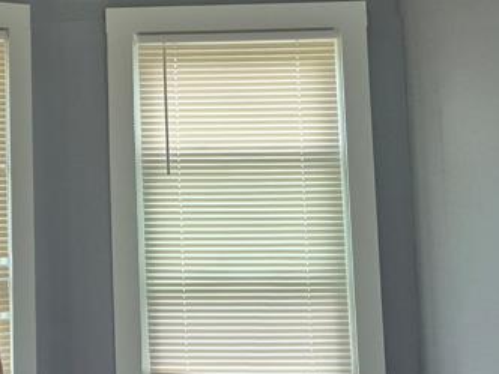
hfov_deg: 25.6
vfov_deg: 20.6
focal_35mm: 71
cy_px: 95
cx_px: -36
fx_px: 1023
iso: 160
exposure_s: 1/180
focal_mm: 5.4
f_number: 1.8
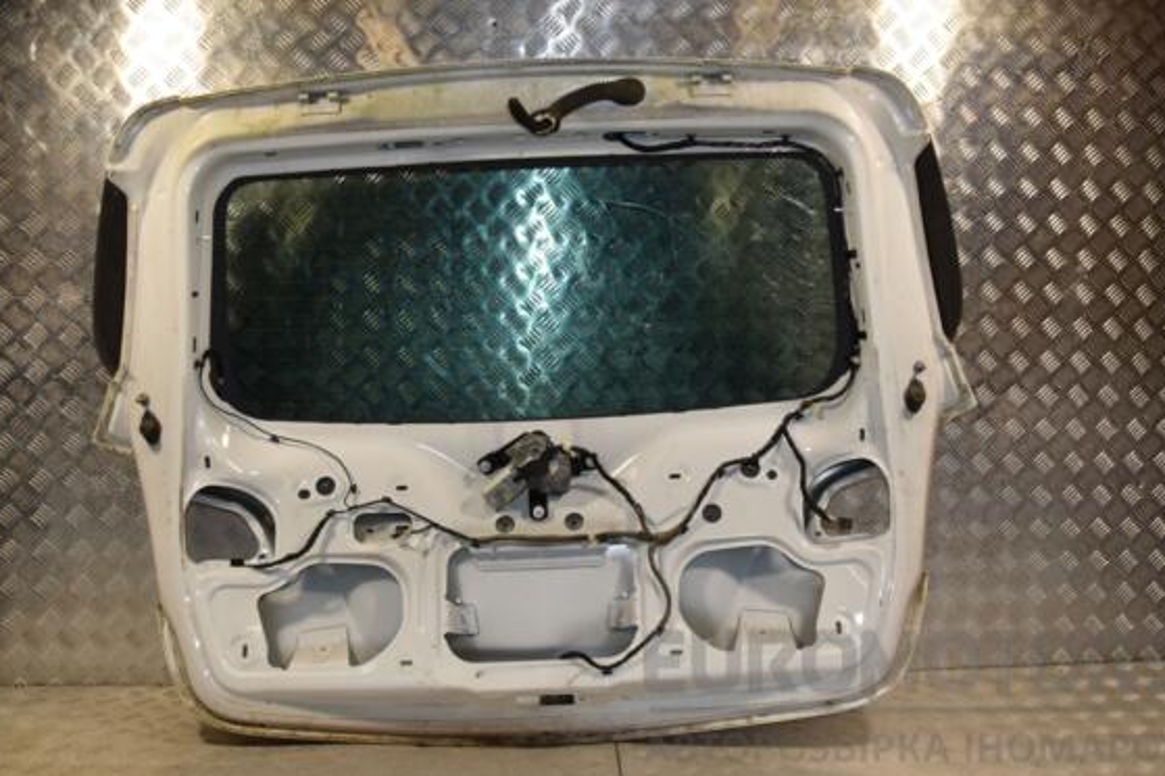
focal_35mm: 29
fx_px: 938
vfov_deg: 44.9
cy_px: 384
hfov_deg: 63.7
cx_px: 604
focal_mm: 18
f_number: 14
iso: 800
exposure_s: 1/200
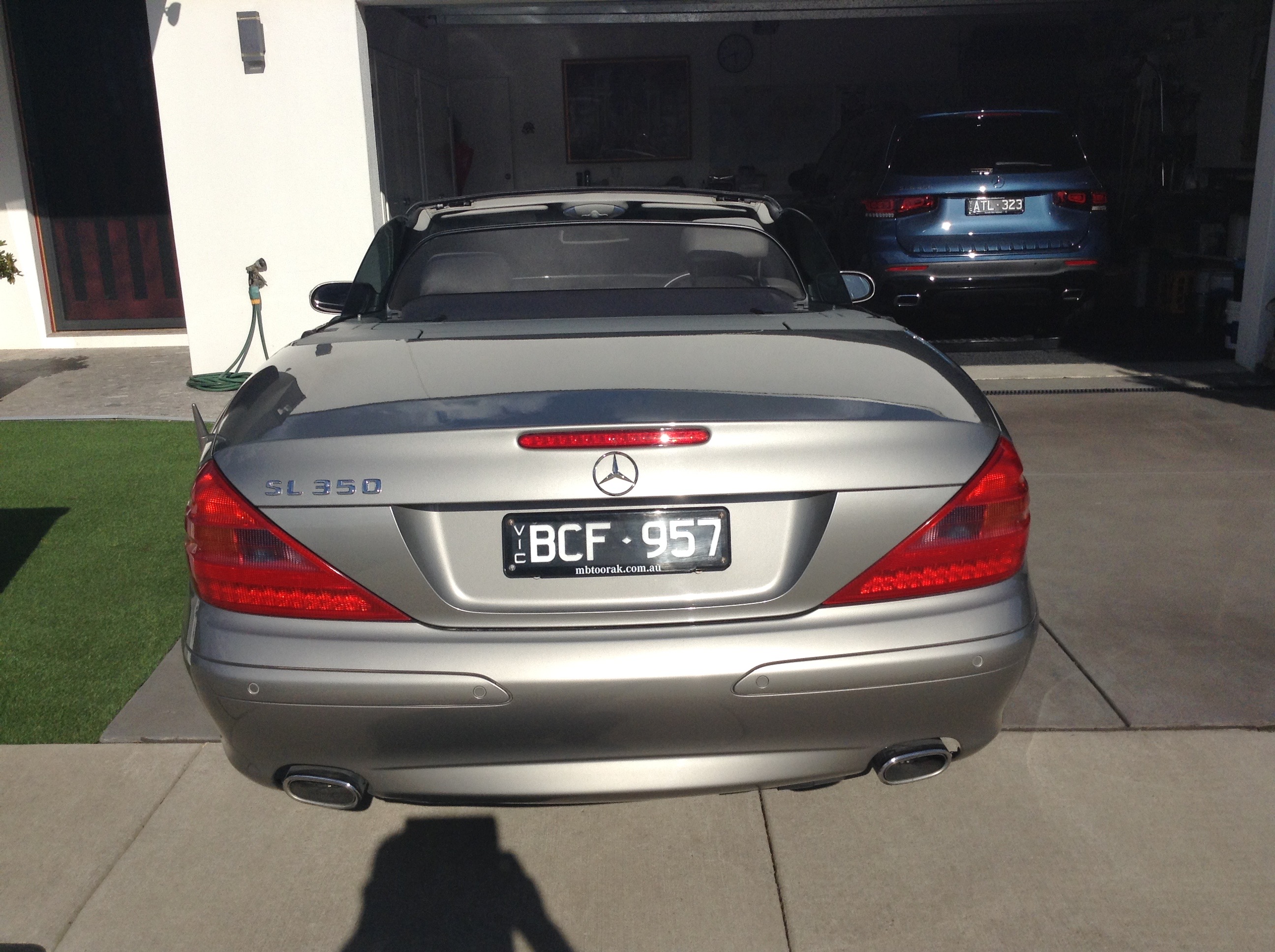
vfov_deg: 42.8
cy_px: 476
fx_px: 1214
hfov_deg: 55.4
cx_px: 638
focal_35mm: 33
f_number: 2.4
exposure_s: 1/3049
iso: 25
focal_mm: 3.3
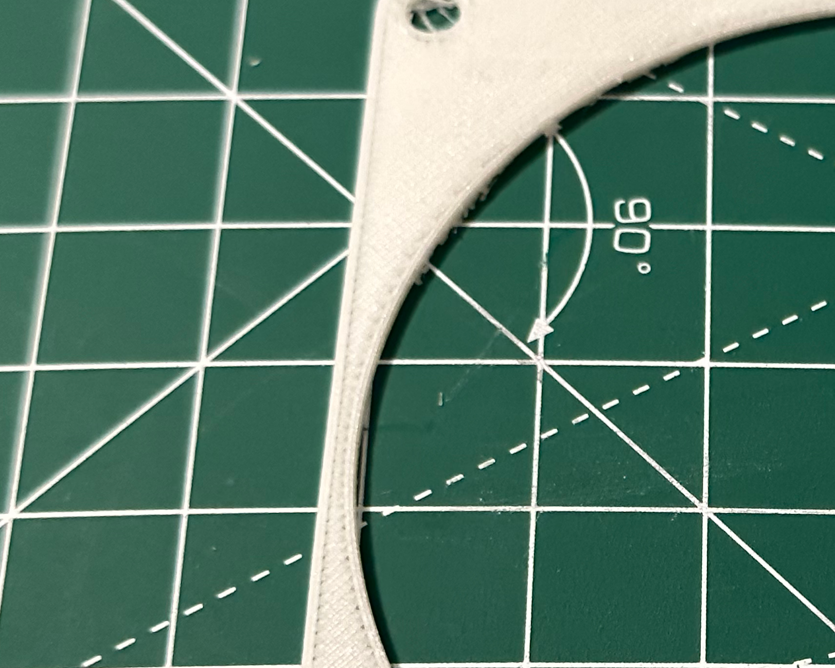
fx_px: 2719
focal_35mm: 110
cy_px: 521
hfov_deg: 17.0
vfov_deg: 13.9
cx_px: 888
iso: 500
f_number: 1.78
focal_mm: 6.86
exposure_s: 1/33
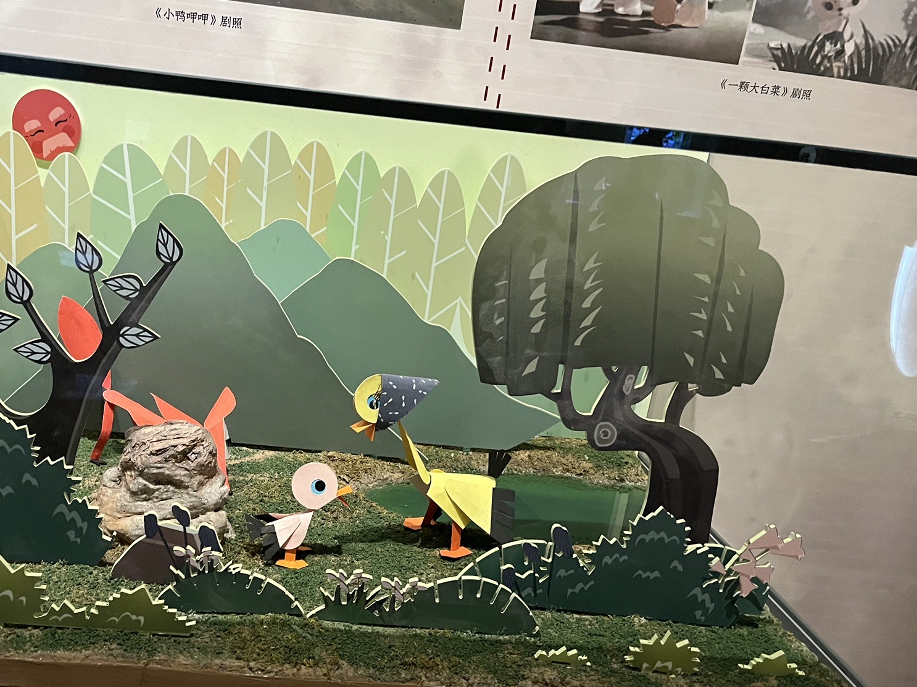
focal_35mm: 35
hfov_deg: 52.1
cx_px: 344
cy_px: 443
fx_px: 927
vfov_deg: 40.3
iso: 500
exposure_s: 1/39
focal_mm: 5.1
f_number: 1.6
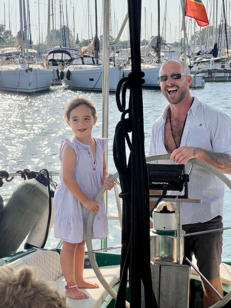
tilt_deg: -8.3
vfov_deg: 25.3
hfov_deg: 19.1
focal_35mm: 77
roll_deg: +1.8
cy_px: 154
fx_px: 685
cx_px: 116
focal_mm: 9
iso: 32
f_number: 2.8
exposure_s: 1/943
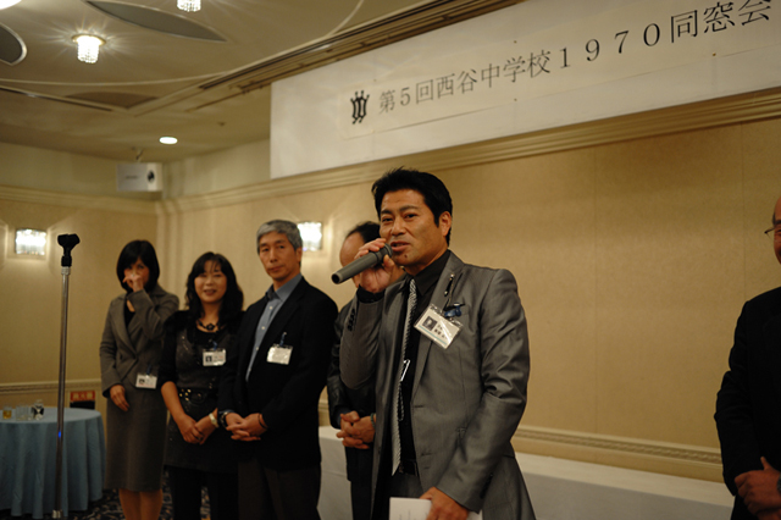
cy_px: 260
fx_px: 759
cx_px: 390
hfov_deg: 54.5
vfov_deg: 37.8
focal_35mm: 35
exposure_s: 1/100
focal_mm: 35
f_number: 2.8
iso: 1000
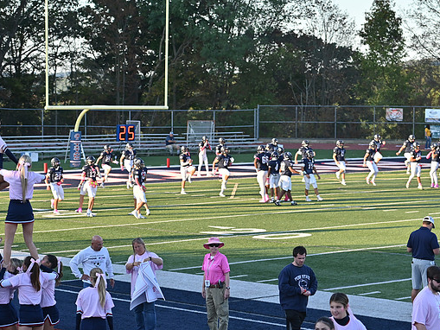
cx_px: 246
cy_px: 166
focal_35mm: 115
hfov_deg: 17.1
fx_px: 1462
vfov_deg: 12.9
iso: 280
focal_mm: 70
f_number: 4
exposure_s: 1/1000
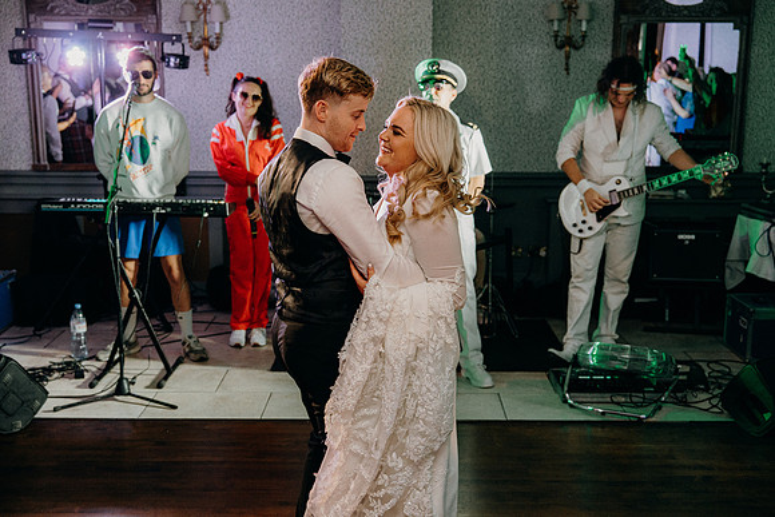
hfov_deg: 44.5
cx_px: 388
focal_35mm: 44
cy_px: 258
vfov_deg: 30.5
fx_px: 947
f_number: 3.5
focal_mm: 44
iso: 2500
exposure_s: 1/160
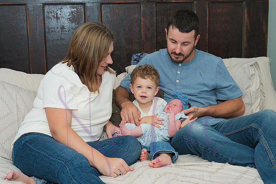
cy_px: 92
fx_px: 353
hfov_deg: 42.7
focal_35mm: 46
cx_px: 138
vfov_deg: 29.3
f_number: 14
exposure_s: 1/320
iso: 800
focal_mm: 46
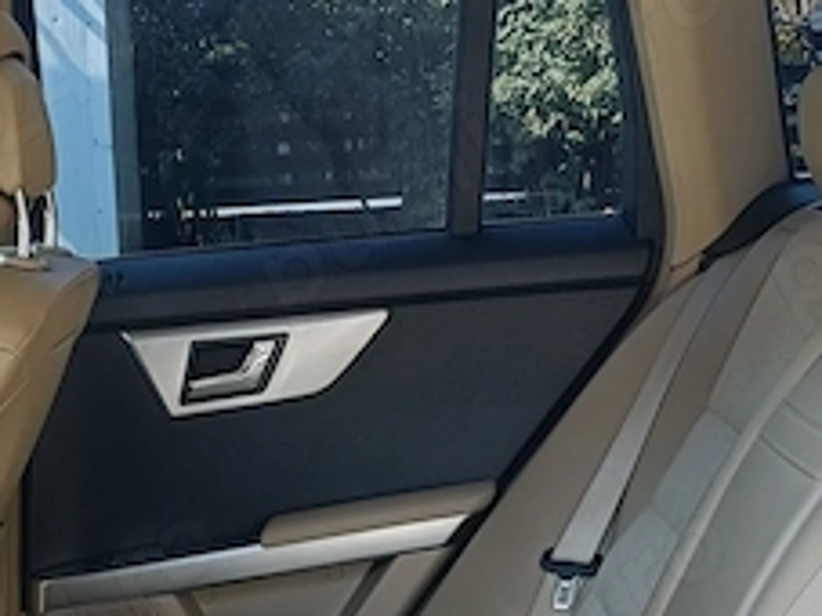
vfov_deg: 20.8
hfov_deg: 29.1
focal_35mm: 66
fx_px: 1566
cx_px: 235
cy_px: 728
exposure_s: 1/99.9
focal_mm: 4.7
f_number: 1.7
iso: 160
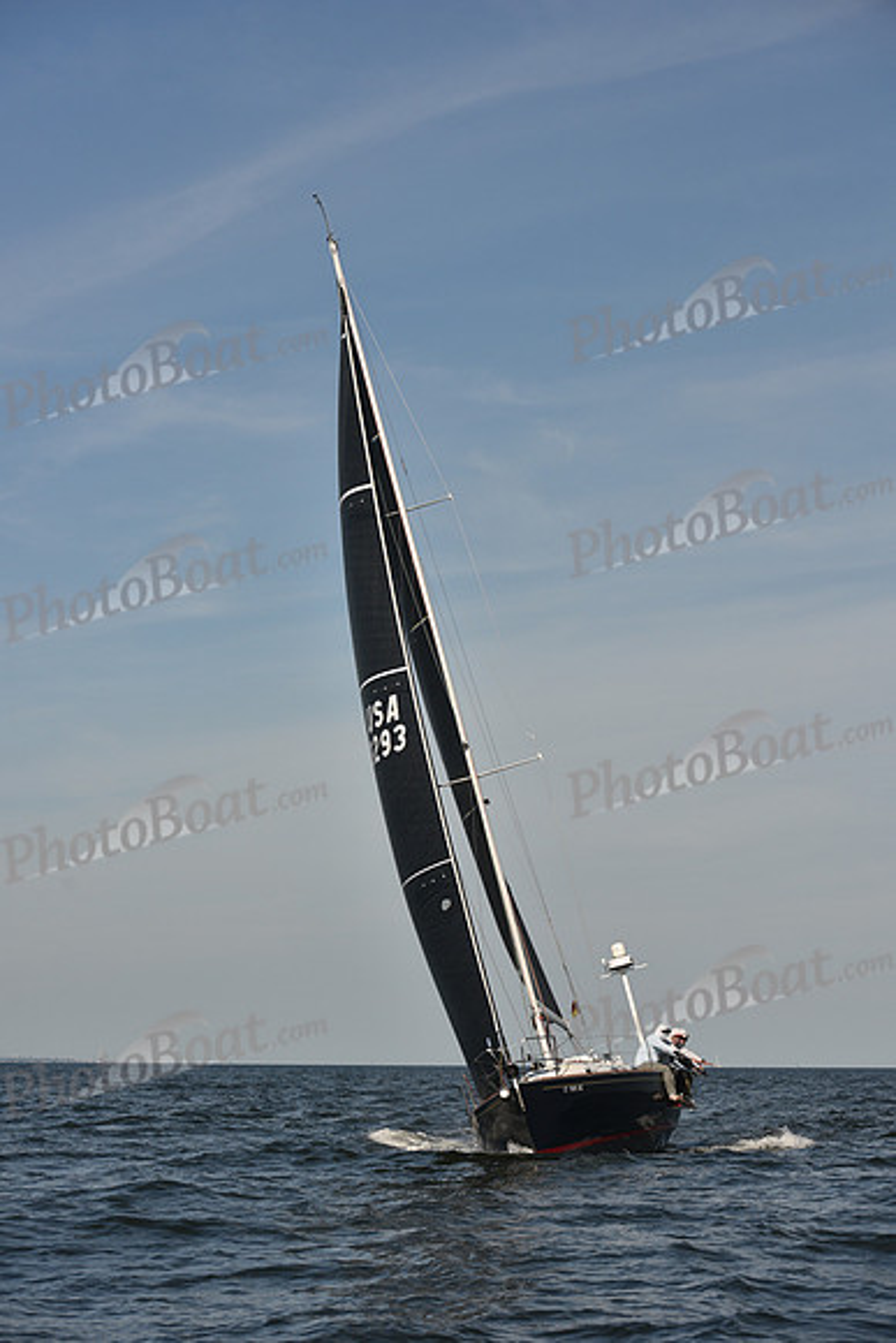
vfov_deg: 28.8
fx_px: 2612
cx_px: 448
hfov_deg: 19.5
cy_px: 672
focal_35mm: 70
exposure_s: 1/1000
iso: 250
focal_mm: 70
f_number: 6.3
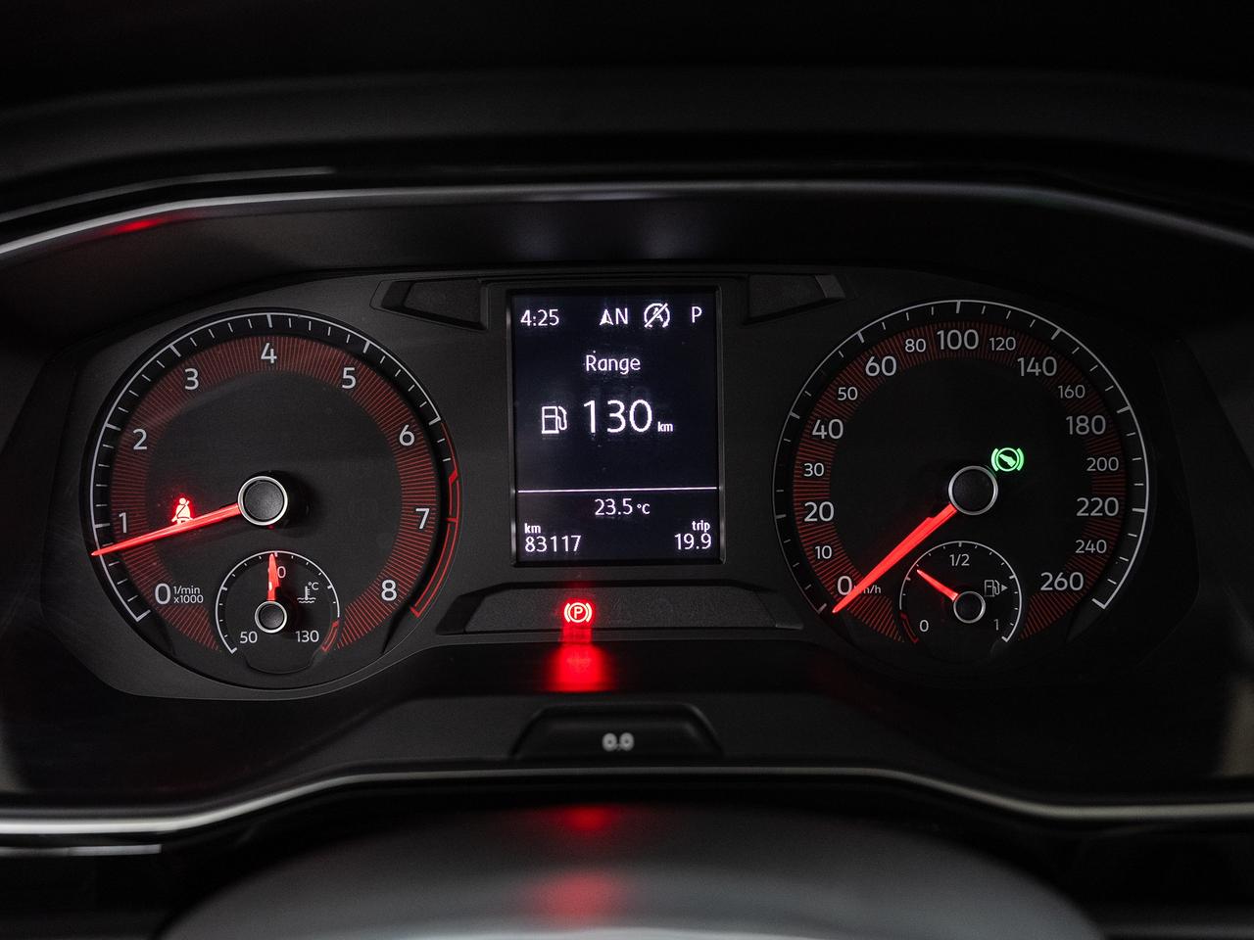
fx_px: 1018
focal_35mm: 28
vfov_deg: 49.6
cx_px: 627
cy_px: 470
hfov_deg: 63.2
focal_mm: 24
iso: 800
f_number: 3.5
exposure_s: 1/40
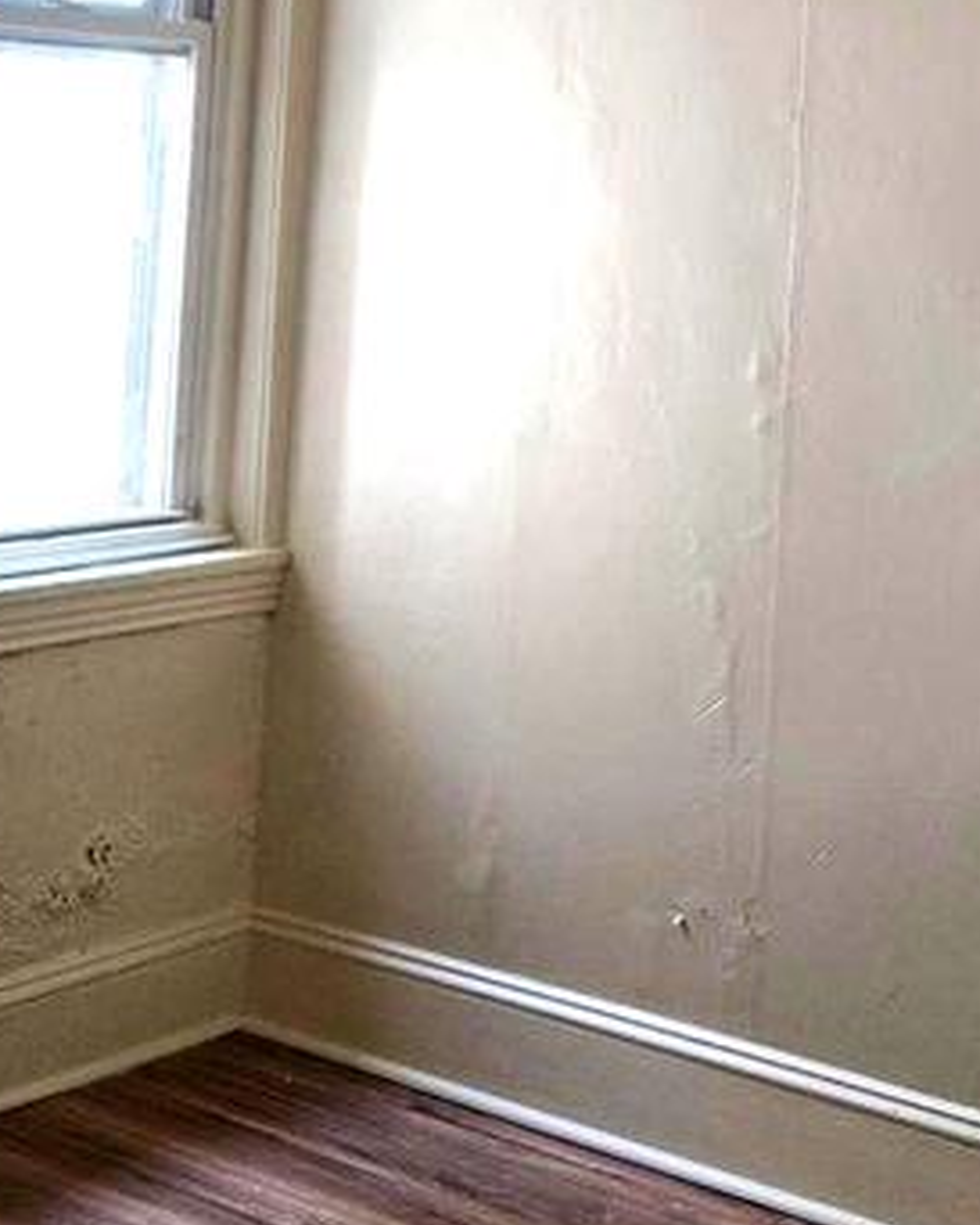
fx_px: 2573
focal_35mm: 71
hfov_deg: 21.3
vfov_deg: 25.8
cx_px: 768
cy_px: 79
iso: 100
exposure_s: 1/120
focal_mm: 5.4
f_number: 1.8
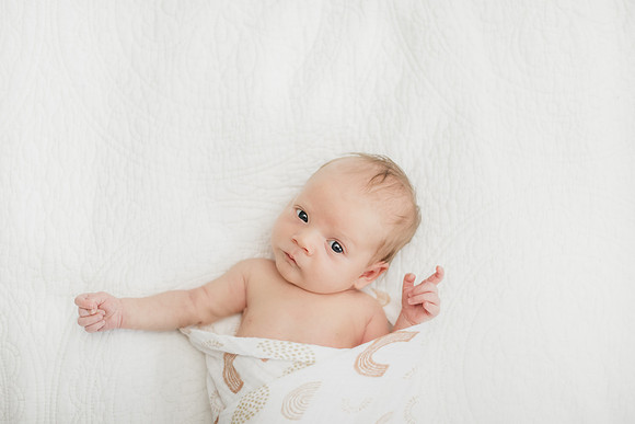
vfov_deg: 27.0
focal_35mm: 50
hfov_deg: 39.6
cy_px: 212
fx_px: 882
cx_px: 318
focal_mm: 50
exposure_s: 1/250
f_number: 1.8
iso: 1250
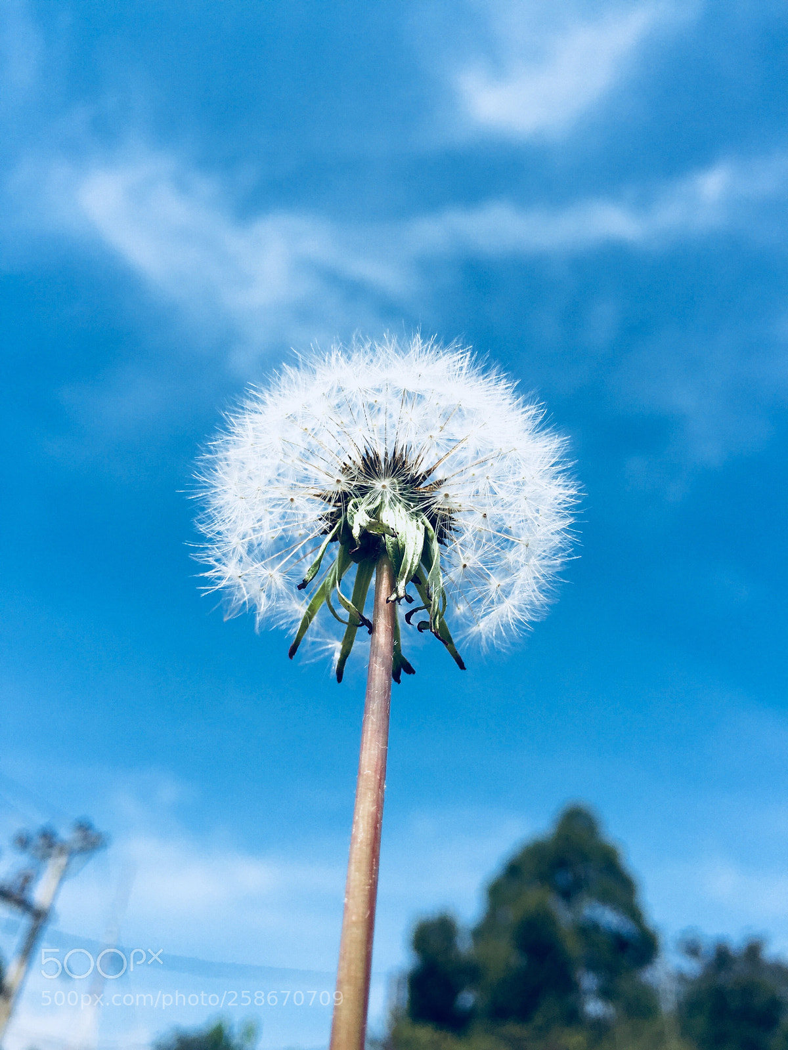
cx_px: 394
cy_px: 525
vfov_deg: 61.7
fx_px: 880
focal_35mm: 29
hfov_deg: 48.2
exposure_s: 1/2825
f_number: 2.2
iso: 32
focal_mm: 4.15
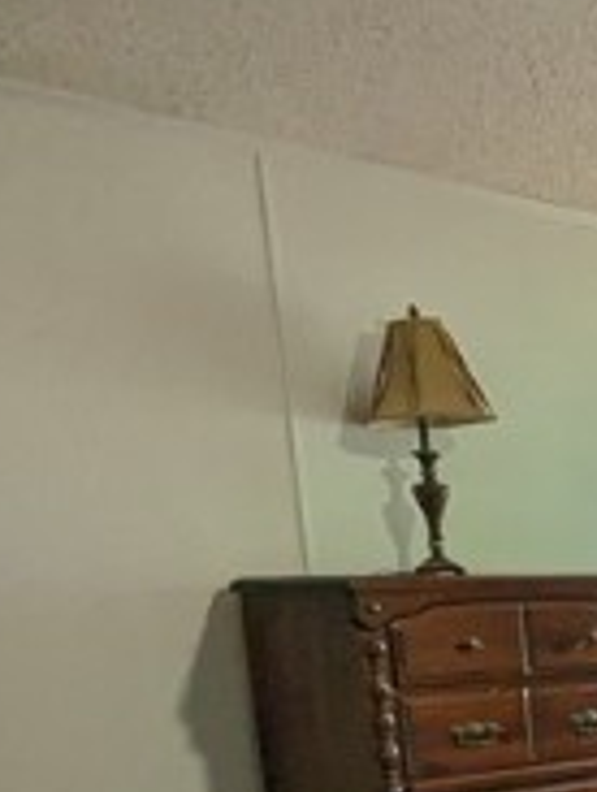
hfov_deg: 18.0
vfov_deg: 25.4
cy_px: 995
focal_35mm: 67
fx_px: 1535
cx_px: 1043
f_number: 2.2
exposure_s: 1/60
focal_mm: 2.35
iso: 117
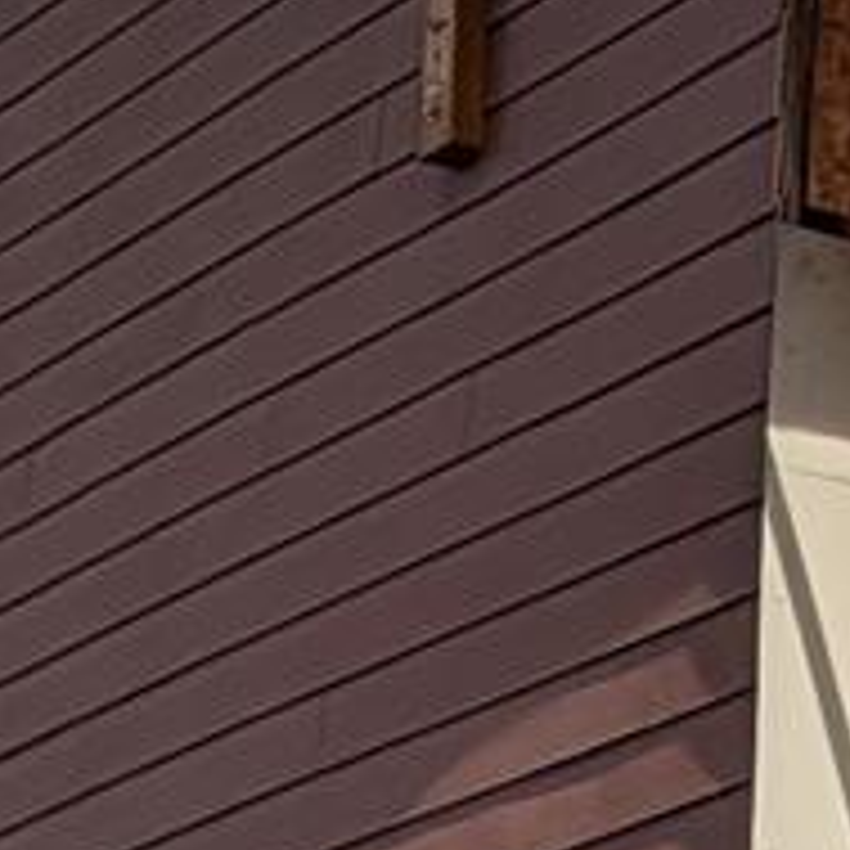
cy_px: 1052
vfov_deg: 8.0
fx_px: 6001
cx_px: 2262
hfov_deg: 7.4
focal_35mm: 216
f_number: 1.7
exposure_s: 1/12821
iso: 29
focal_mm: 4.53
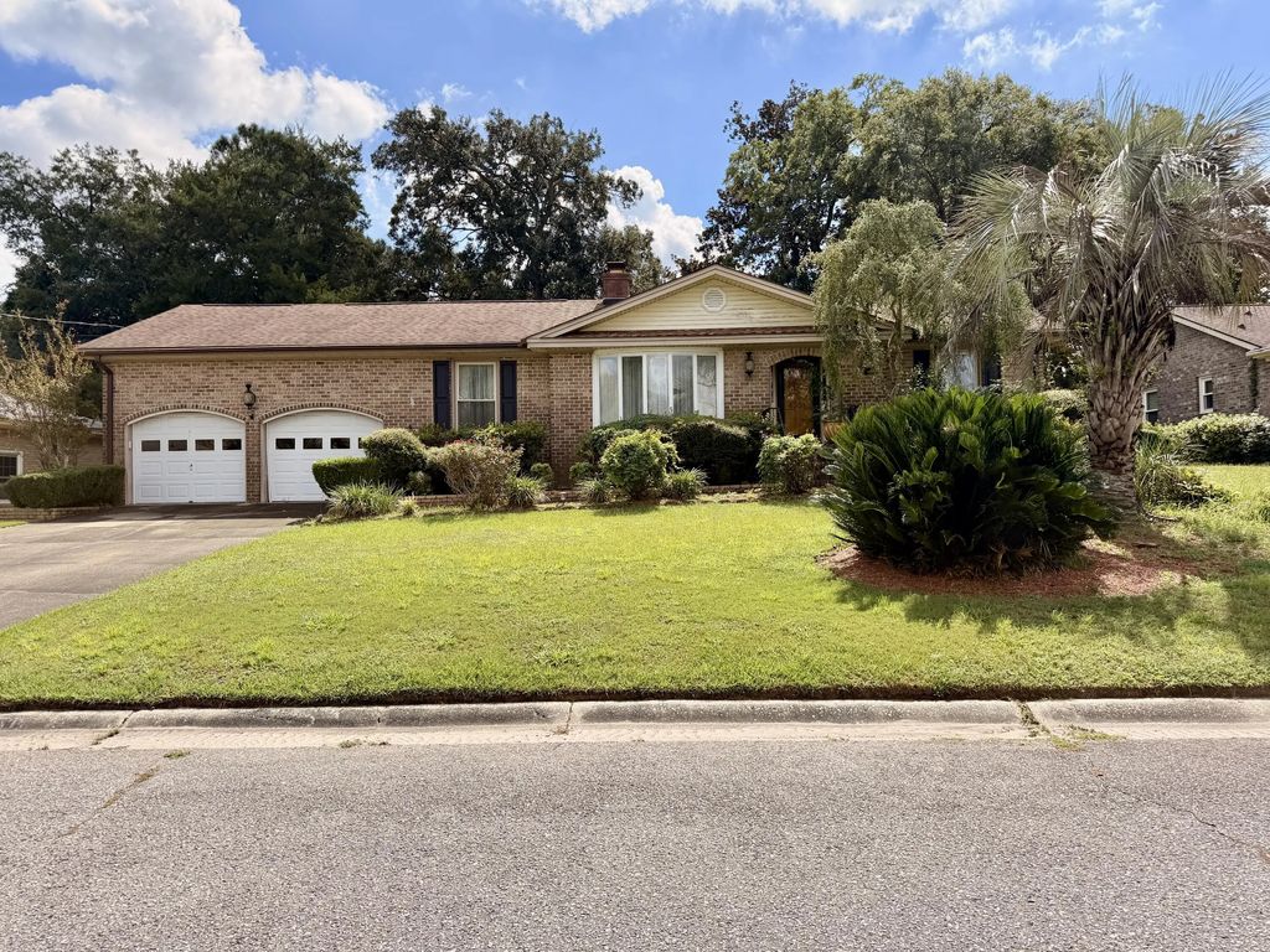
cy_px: 476
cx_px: 635
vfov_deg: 56.8
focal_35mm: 24
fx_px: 881
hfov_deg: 71.6
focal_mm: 6.76
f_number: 1.78
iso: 80
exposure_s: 1/4405
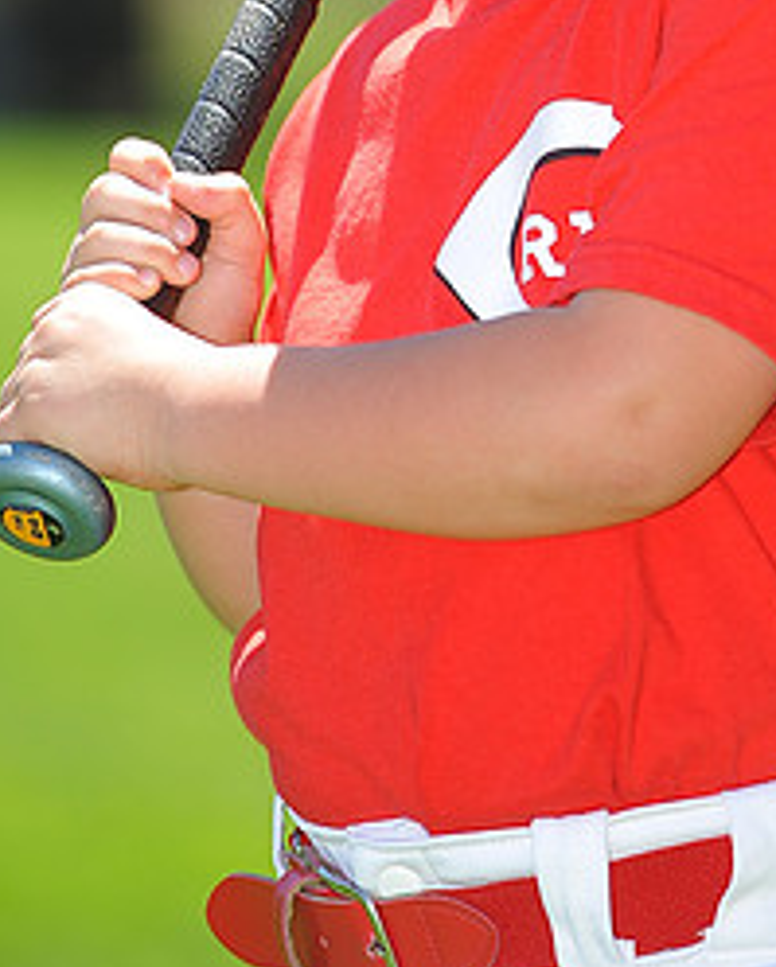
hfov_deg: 3.5
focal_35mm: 438
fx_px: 12551
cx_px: 523
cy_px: -152
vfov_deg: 4.4
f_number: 4.5
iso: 200
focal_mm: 200
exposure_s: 1/500
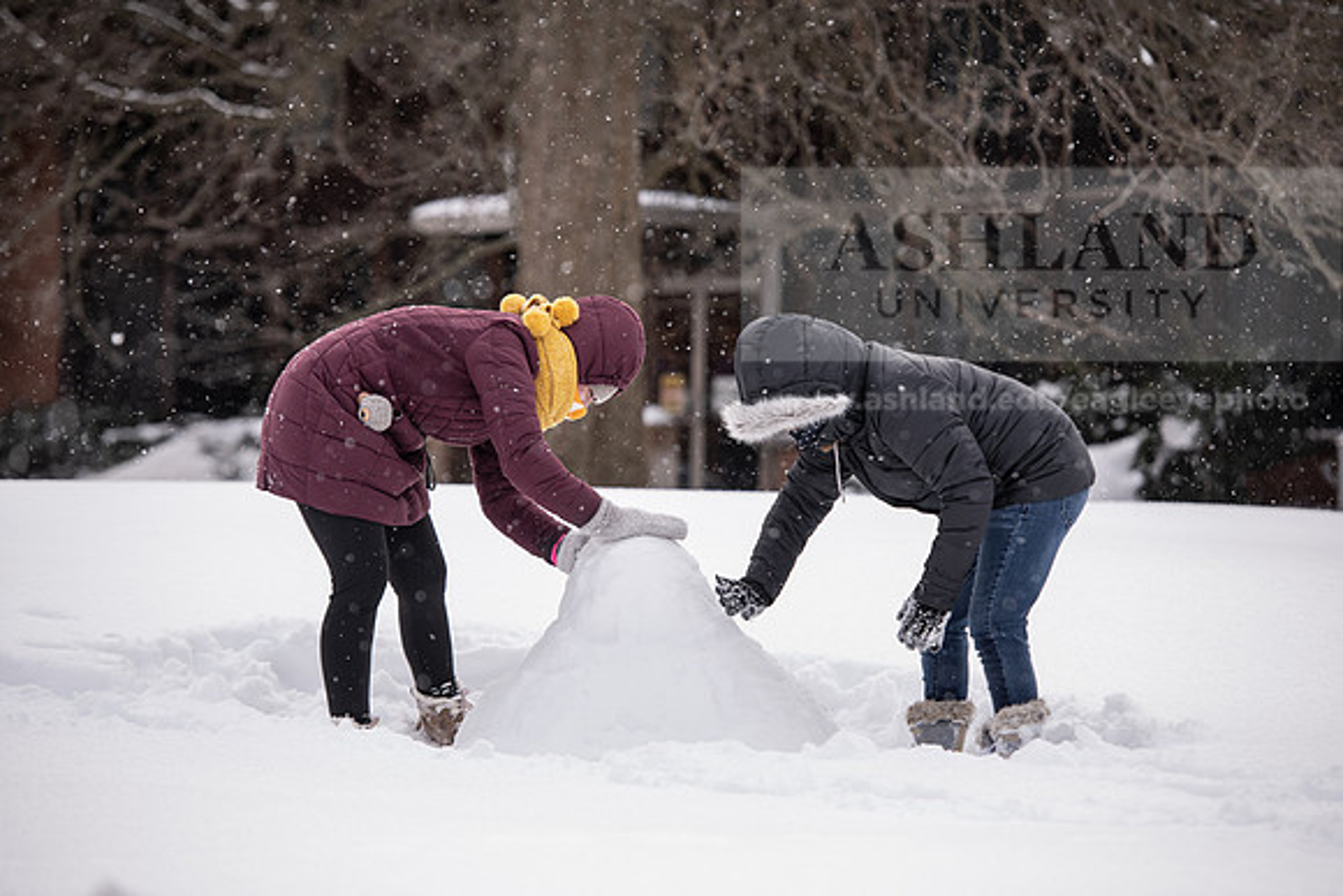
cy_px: 448
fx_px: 5597
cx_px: 672
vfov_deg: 9.2
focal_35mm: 150
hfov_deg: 13.7
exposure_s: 1/1000
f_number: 4
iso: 250
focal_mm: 150
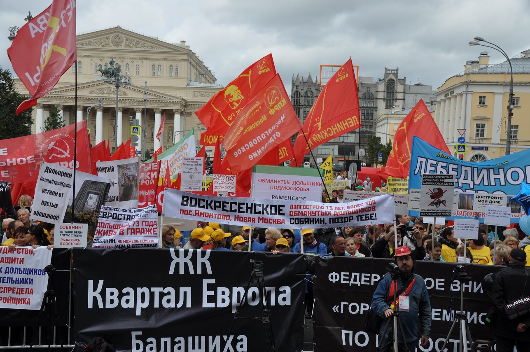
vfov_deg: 28.0
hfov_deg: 41.2
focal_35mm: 48
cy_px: 176
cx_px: 265
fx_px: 706
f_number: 13
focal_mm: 32
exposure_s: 1/160
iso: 200
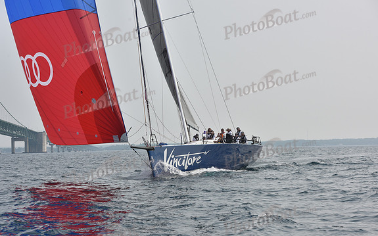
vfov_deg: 18.1
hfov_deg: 28.6
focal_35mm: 72
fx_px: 742
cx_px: 190
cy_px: 127
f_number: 8
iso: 250
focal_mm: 70
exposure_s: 1/1250
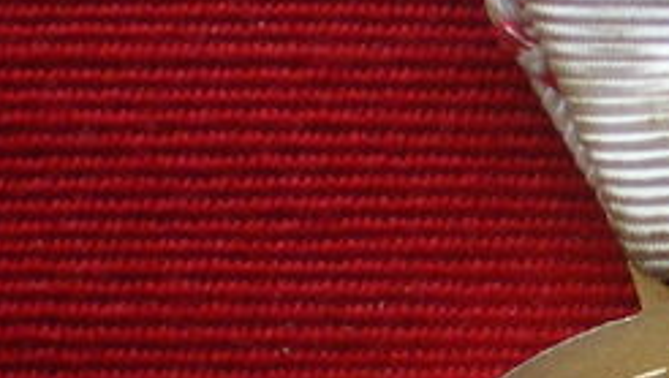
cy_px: 237
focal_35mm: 168
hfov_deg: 11.5
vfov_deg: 7.2
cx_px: 1330
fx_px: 2983
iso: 160
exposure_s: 1/50
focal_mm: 6.3
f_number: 3.1
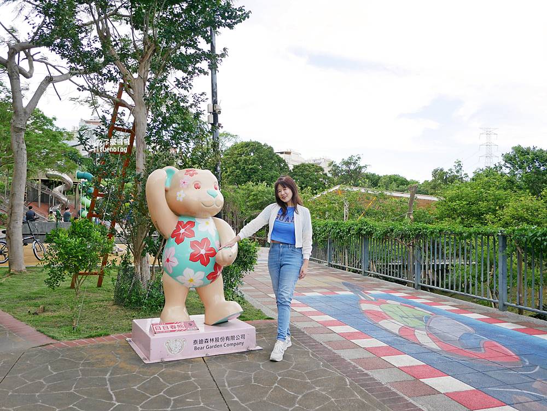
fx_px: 443
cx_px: 274
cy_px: 206
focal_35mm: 28
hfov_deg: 63.4
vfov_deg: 49.8
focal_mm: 14
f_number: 3.2
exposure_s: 1/640
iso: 200
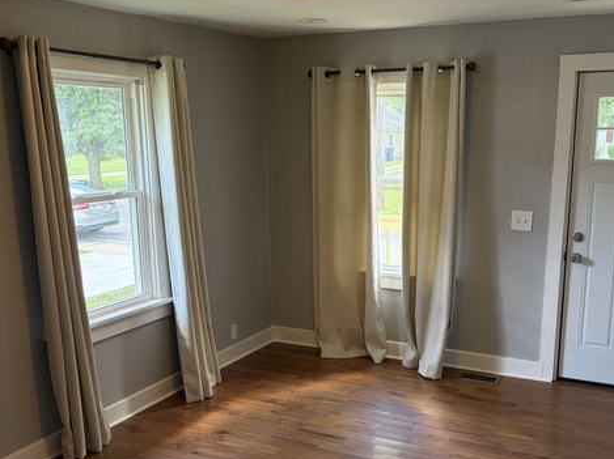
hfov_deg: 50.0
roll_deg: +0.5
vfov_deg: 38.4
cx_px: 352
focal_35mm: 37
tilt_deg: -12.5
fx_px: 656
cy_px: 279
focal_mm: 5.96
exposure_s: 1/60
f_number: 1.6
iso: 160
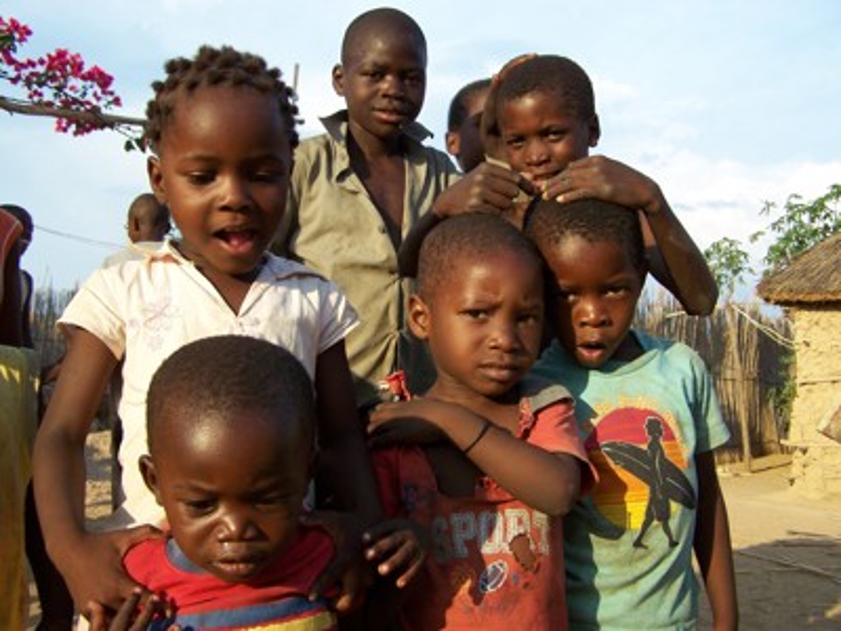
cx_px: 420
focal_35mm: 38
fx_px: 923
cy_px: 316
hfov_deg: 49.0
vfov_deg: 37.7
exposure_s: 1/500
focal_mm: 6.3
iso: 80
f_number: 2.8
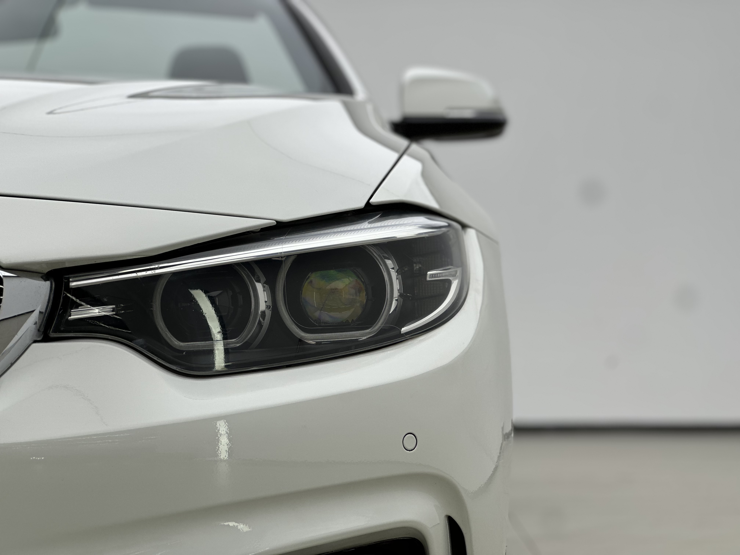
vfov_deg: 19.1
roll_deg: -0.2
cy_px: 278
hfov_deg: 25.3
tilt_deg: +1.6
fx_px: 1646
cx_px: 370
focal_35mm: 77
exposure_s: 1/113
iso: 20
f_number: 2.8
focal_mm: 9
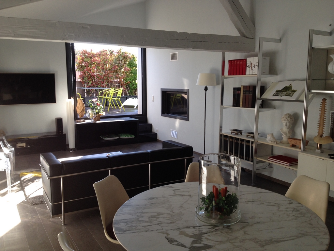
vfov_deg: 40.7
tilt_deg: -8.0
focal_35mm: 35
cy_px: 126
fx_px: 338
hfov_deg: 52.6
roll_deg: +0.8
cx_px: 167
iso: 50
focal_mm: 4.28
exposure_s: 1/120
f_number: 2.4
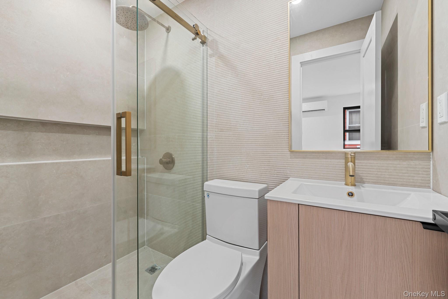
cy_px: 150
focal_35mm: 14
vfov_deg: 81.2
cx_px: 224
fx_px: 174
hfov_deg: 104.3
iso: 320
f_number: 10
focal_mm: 14
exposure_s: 1/1.25
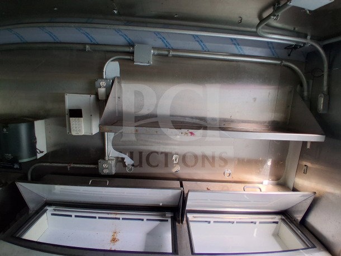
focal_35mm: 17
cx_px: 170
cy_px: 128
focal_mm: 1.4
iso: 125
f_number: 2.2
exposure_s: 1/60
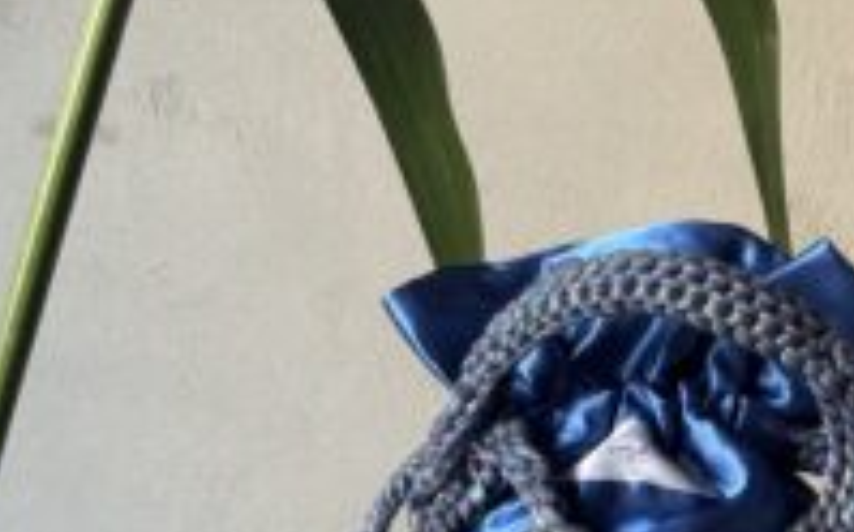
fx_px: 1488
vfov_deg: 19.9
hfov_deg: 31.6
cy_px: 463
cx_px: 605
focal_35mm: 64
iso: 125
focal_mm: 2.69
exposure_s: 1/60
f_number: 1.9
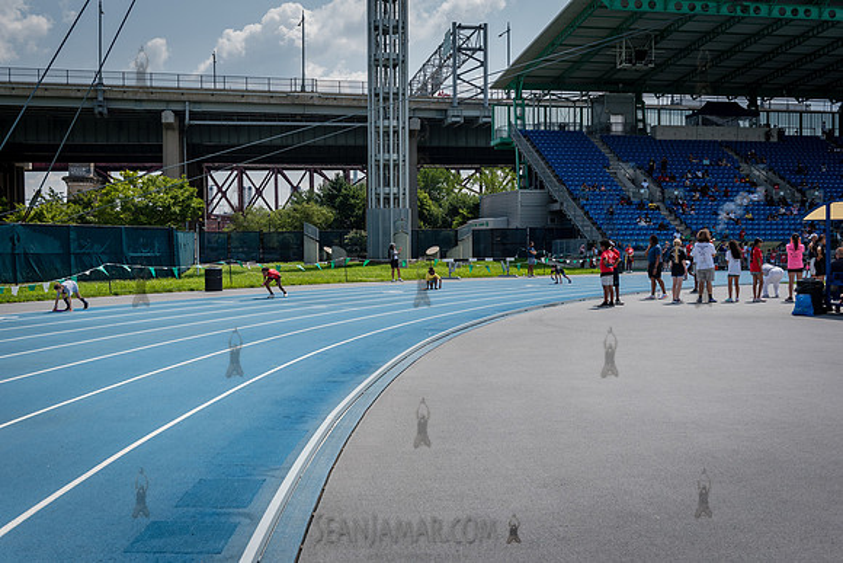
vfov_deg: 35.0
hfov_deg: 50.6
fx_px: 892
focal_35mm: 38
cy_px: 282
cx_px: 422
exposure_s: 1/3200
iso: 400
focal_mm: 38
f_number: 5.6
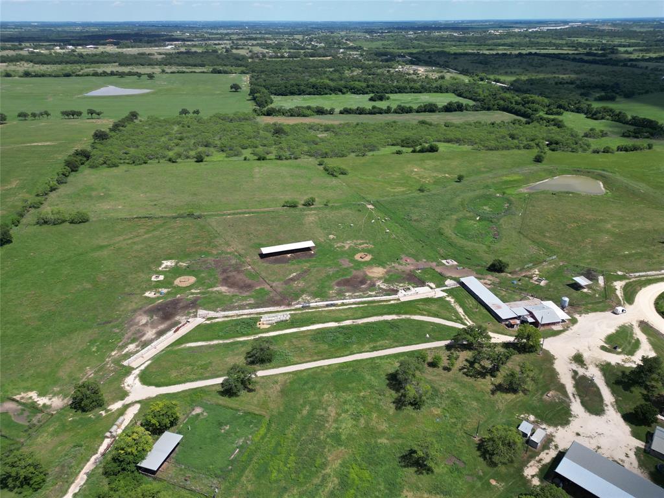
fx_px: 460
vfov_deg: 56.8
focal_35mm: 24
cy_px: 249
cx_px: 332
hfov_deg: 71.6
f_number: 1.7
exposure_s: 1/2500
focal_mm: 6.72
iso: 110
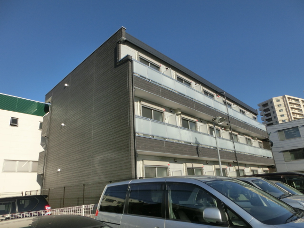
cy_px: 114
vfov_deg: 56.8
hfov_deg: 71.6
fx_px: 211
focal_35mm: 24
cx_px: 152
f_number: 7.9
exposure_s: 1/320
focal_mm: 4.24
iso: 80
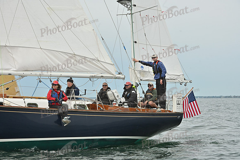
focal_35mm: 116
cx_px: 120
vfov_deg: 11.8
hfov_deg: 17.6
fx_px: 773
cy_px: 80
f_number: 10
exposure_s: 1/800
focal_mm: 116
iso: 320
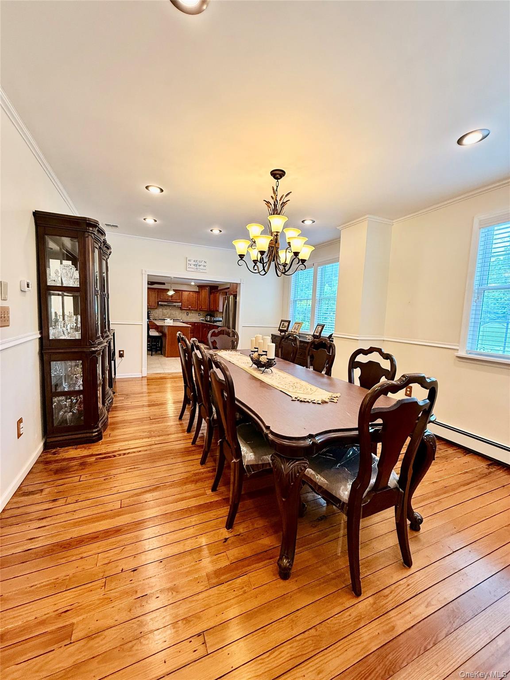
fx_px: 275
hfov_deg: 85.7
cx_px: 255
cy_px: 340
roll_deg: -2.5
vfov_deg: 102.1
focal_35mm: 14
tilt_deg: -4.4
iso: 160
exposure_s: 1/120
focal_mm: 2.22
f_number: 2.2
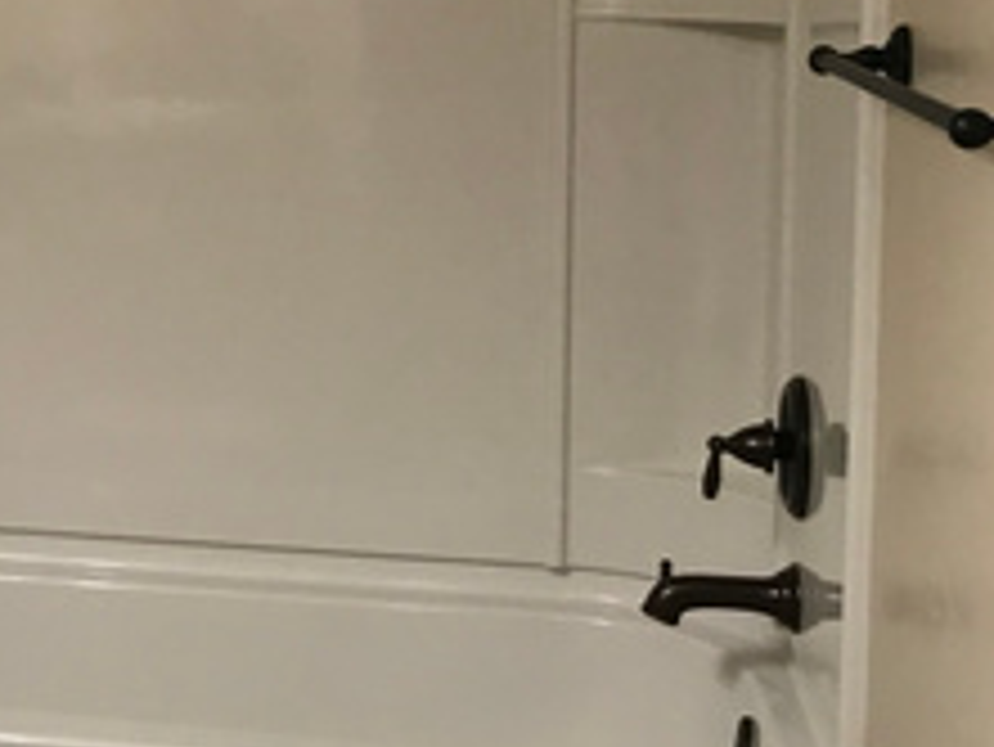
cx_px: -225
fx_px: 2327
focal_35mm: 81
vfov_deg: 18.1
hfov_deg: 22.1
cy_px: 180
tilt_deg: -5.8
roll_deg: +1.2
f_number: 1.8
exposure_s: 1/17
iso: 40
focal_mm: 3.99
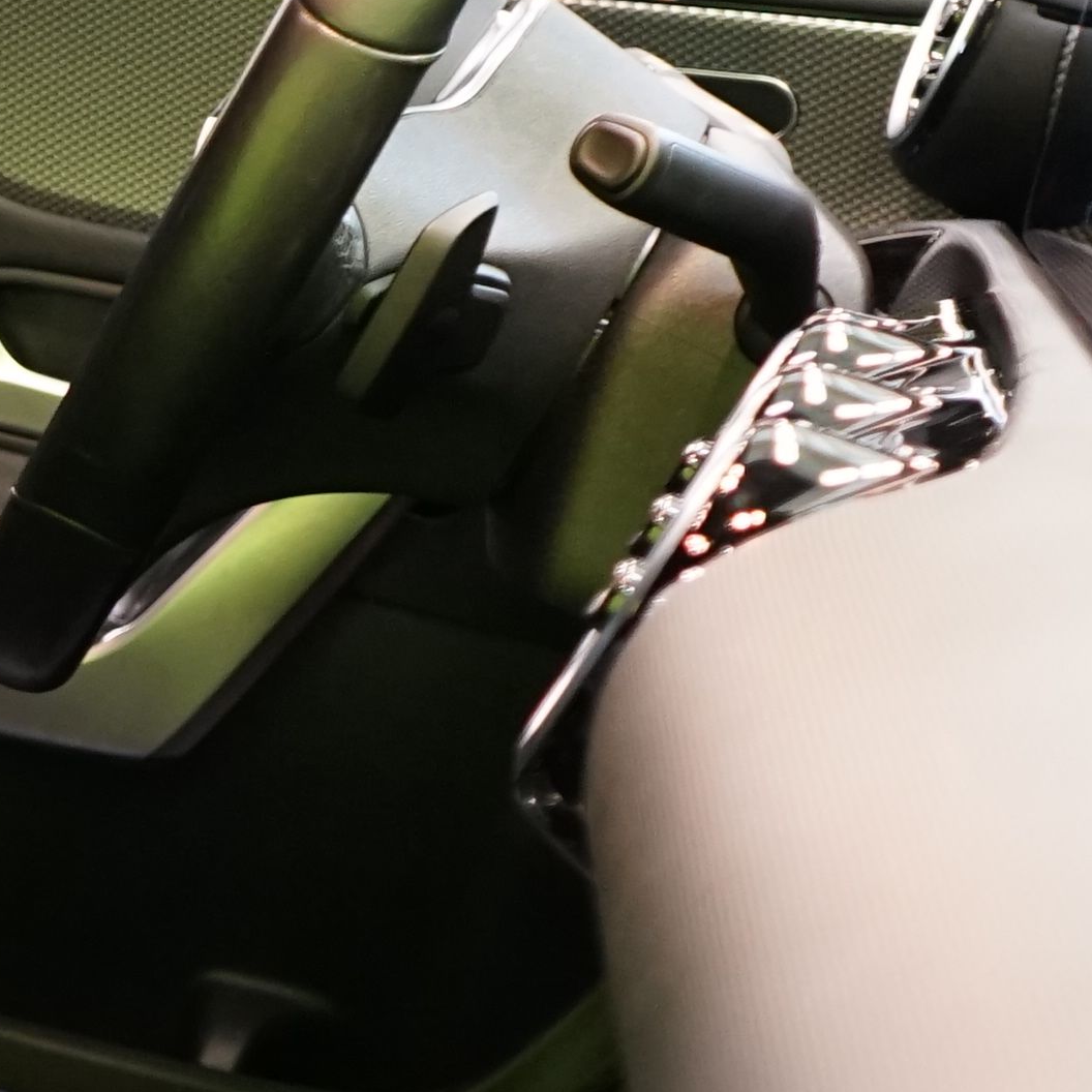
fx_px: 4997
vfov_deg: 12.4
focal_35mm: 140
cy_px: 995
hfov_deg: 11.2
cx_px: -1132
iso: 1600
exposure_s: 1/20
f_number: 4
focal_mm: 29
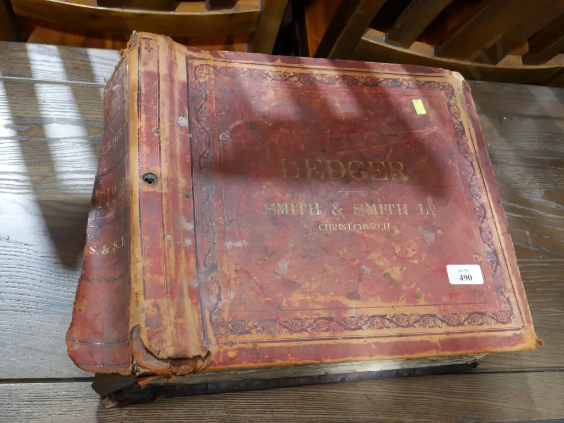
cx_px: 282
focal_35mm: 40
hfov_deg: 46.8
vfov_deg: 36.0
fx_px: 652
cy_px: 212
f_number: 4.4
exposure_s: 1/60
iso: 800
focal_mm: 20
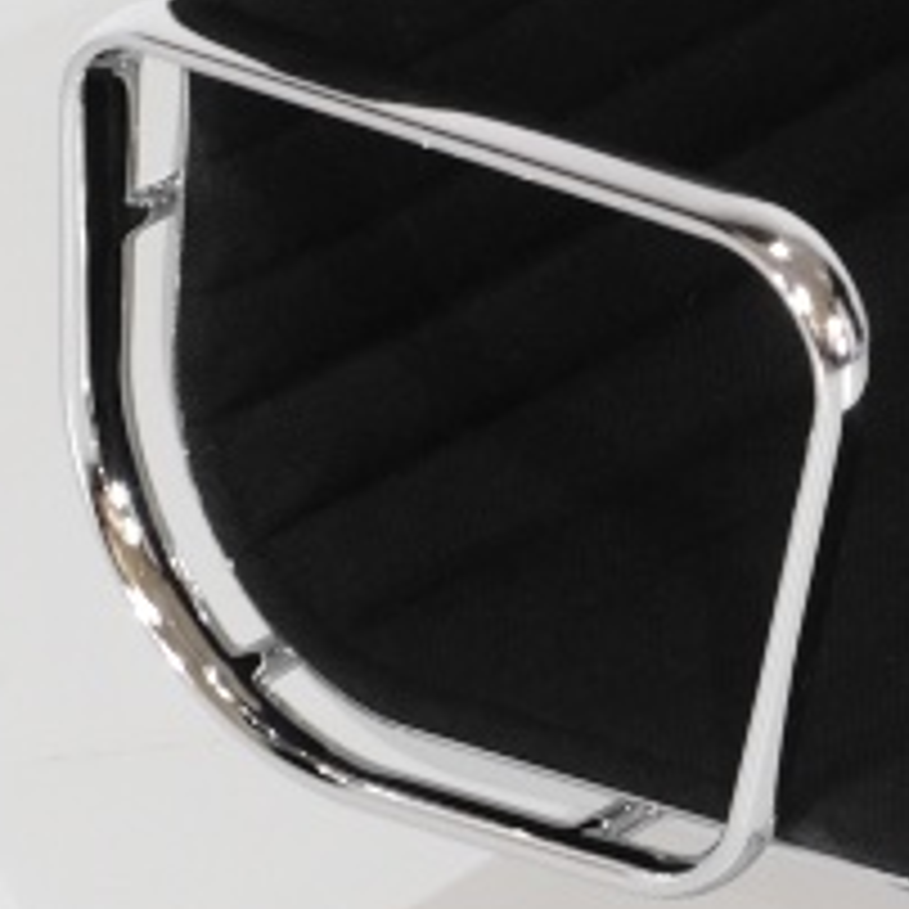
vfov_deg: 6.6
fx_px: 7932
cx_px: 1282
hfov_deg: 6.5
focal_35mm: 267
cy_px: 616
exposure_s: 1/30
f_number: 8
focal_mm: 35
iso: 800
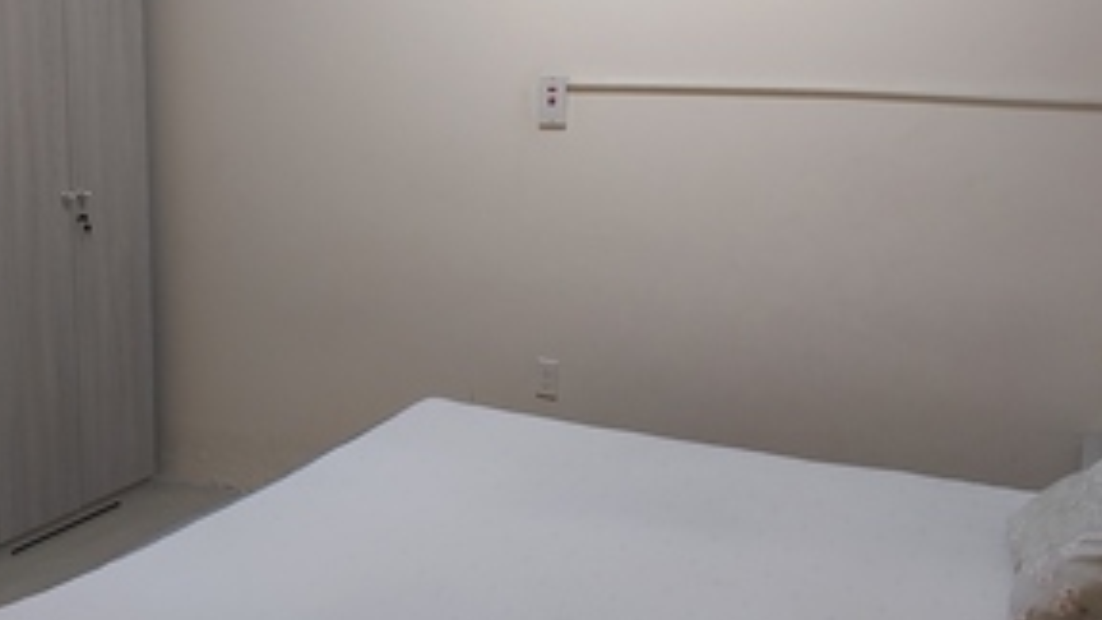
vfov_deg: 26.5
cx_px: 453
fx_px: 1315
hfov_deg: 45.3
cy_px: 323
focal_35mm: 45
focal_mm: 4
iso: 125
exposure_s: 1/60
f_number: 1.8
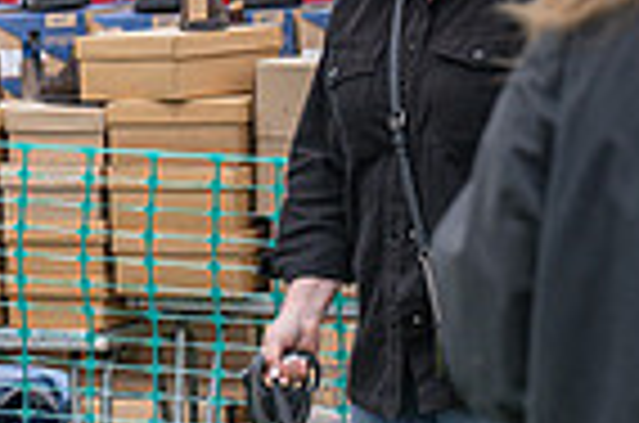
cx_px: -583
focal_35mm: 372
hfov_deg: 5.5
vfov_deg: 3.7
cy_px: 585
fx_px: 6588
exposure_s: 1/1600
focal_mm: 78
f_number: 4
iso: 400
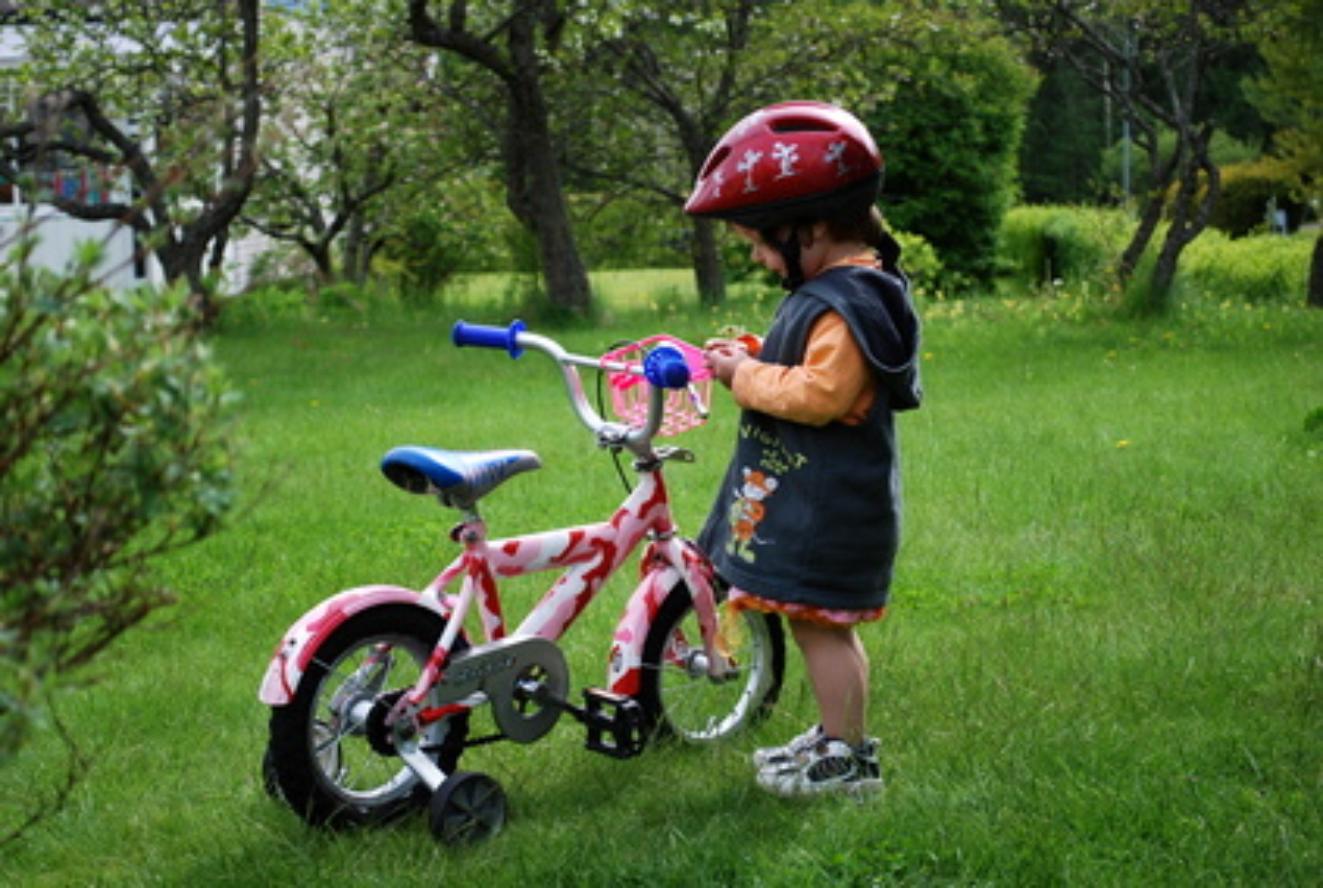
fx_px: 3038
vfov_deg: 16.6
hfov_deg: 24.6
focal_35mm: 82
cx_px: 662
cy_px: 444
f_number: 5.6
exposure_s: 1/125
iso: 100
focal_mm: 55
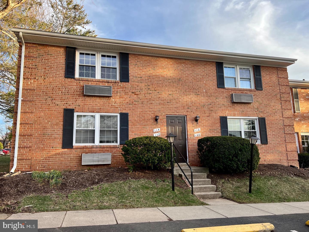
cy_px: 116
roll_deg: +1.5
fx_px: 232
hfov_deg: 67.3
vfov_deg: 53.1
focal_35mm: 26
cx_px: 154
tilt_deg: +10.4
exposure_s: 1/506
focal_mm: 5.7
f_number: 1.5
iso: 50
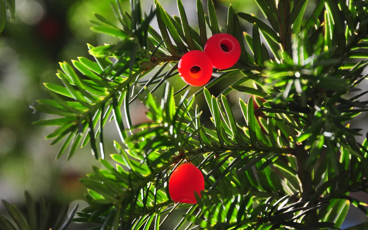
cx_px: 183
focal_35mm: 307
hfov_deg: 6.8
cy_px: 111
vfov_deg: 4.3
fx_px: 3079
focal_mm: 200
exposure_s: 1/60
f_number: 11
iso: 200
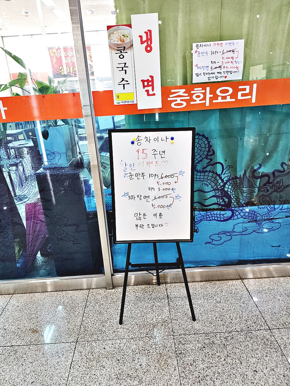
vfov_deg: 73.9
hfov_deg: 58.9
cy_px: 193
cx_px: 145
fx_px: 257
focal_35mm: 23
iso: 640
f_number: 1.7
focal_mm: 6.3
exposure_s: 1/120
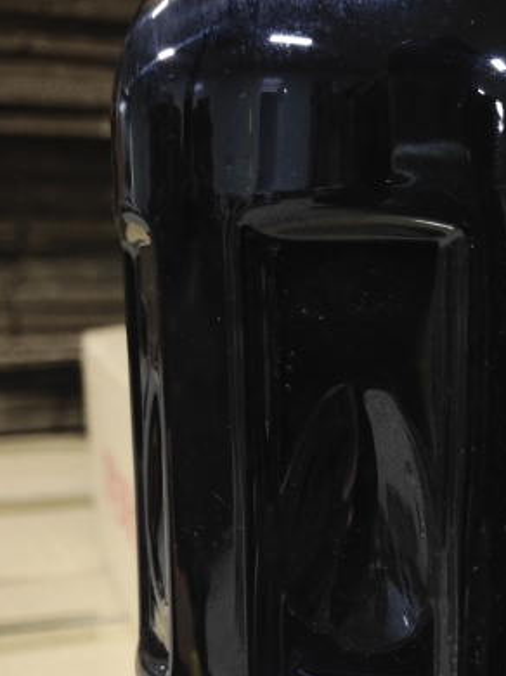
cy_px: 673
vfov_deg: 28.8
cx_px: 430
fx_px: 1229
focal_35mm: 63
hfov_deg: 22.8
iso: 6400
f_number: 4
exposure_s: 1/30
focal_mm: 8.7
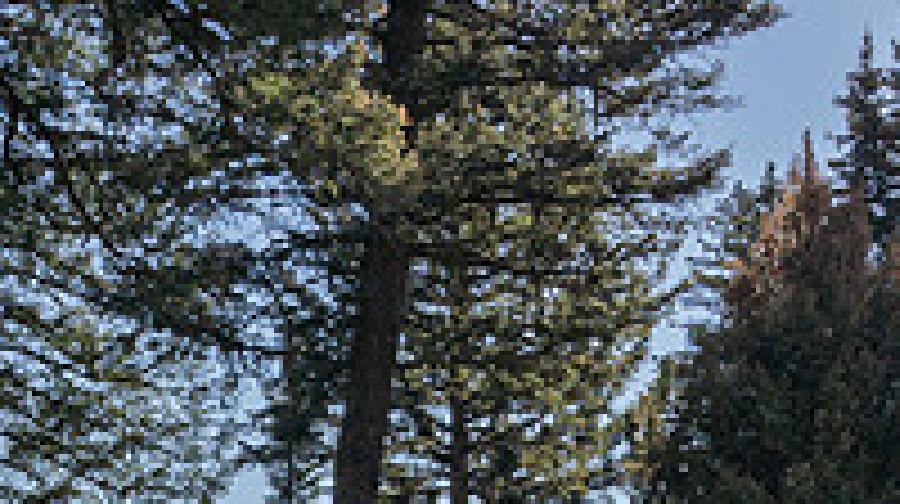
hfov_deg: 29.0
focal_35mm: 73
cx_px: 432
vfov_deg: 14.9
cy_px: 830
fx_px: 1740
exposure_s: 1/500
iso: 400
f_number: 18
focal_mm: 24
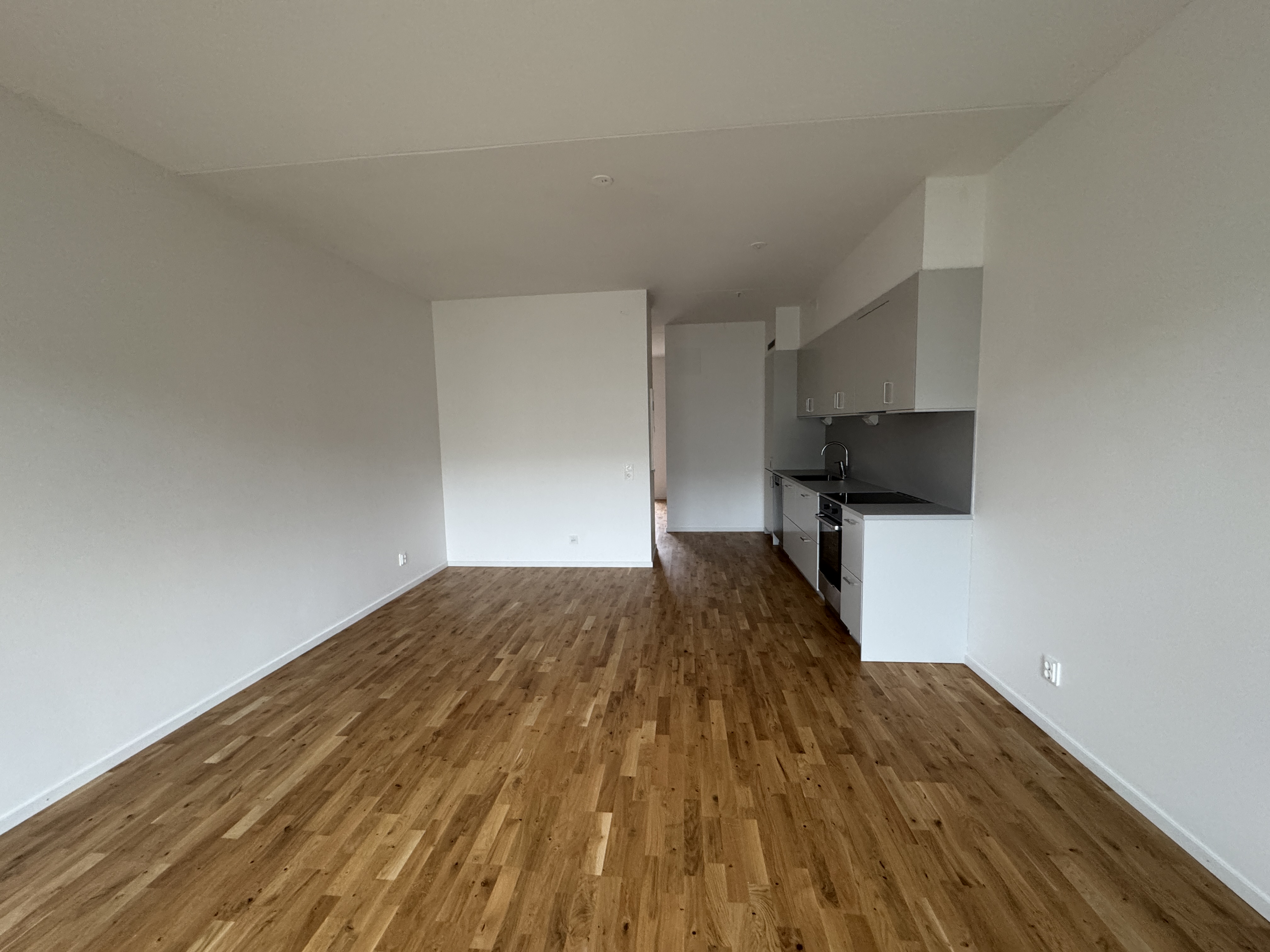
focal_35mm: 14
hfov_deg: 102.1
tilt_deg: -5.0
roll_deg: +1.3
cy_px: 476
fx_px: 514
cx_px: 635
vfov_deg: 85.7
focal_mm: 2.22
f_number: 2.2
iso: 400
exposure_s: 1/60
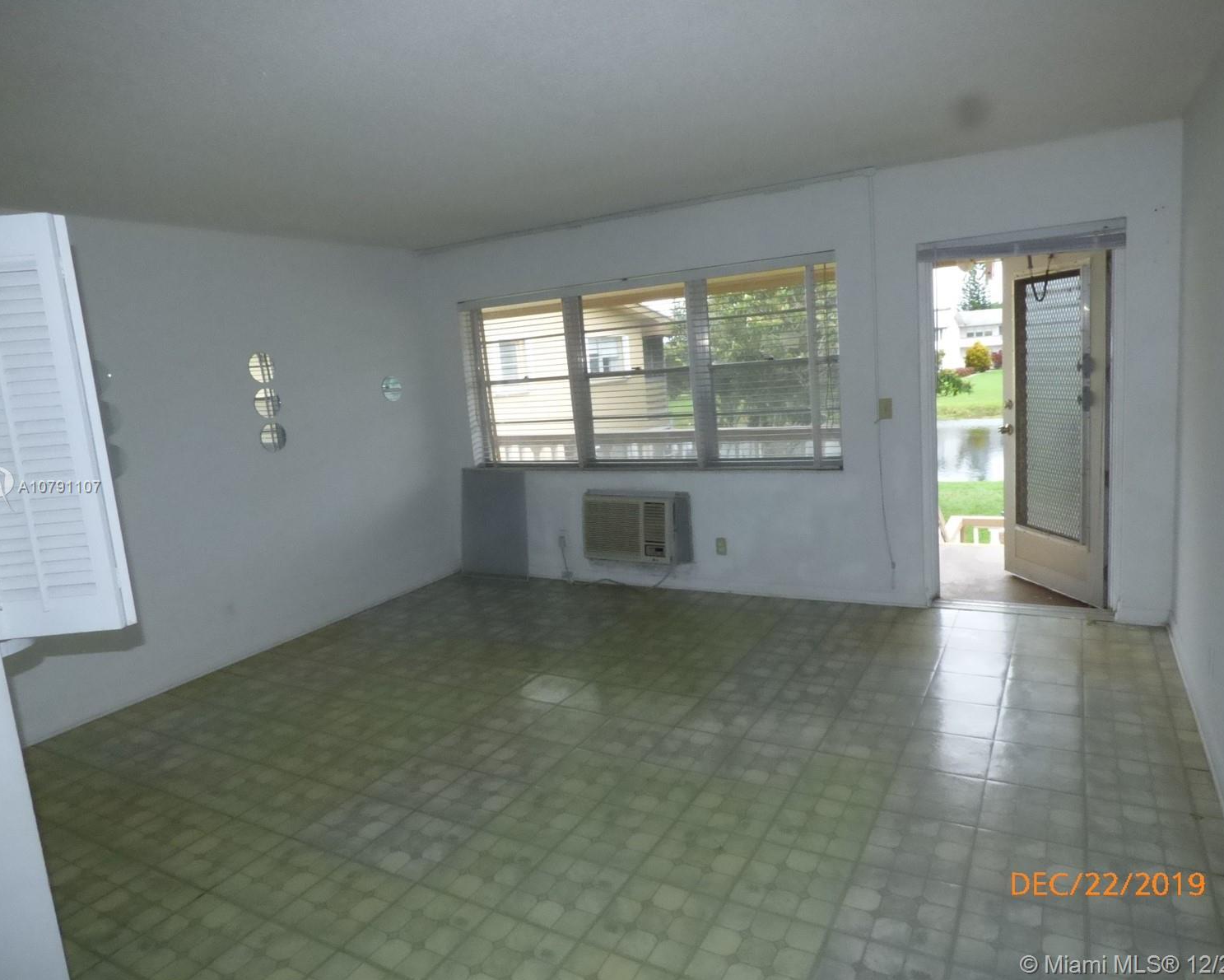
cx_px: 629
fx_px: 761
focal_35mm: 21
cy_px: 488
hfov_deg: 77.6
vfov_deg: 65.5
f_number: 8
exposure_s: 1/100
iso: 800
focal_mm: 3.58
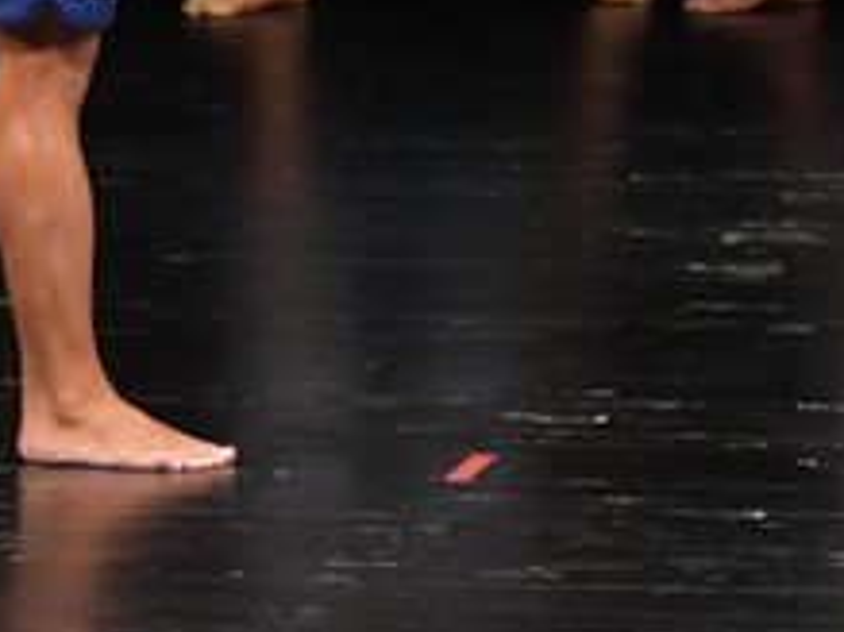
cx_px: 719
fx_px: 22395
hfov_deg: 2.2
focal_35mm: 919
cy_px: -197
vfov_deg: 1.6
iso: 3200
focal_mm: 180
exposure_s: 1/400
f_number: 5.6
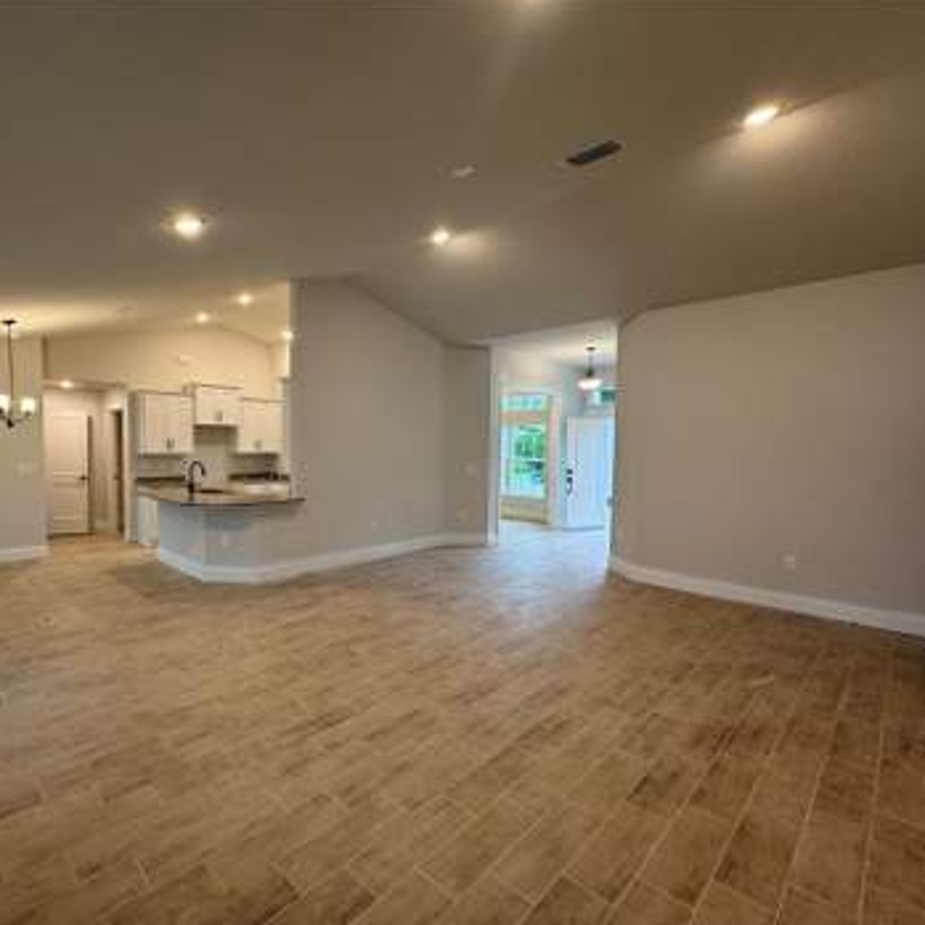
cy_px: 469
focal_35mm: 17
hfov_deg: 83.0
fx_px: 514
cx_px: 371
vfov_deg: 84.0
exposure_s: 1/120
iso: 200
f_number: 2.2
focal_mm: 2.22
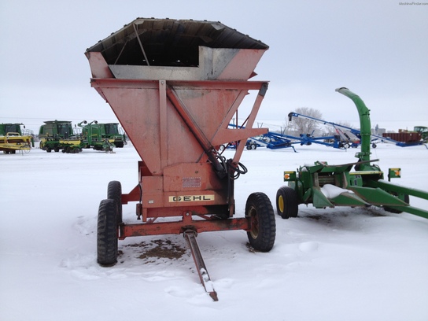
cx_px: 214
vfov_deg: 40.7
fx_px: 433
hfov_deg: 52.6
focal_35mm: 35
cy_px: 160
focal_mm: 4.28
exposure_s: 1/1126
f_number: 2.4
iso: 50
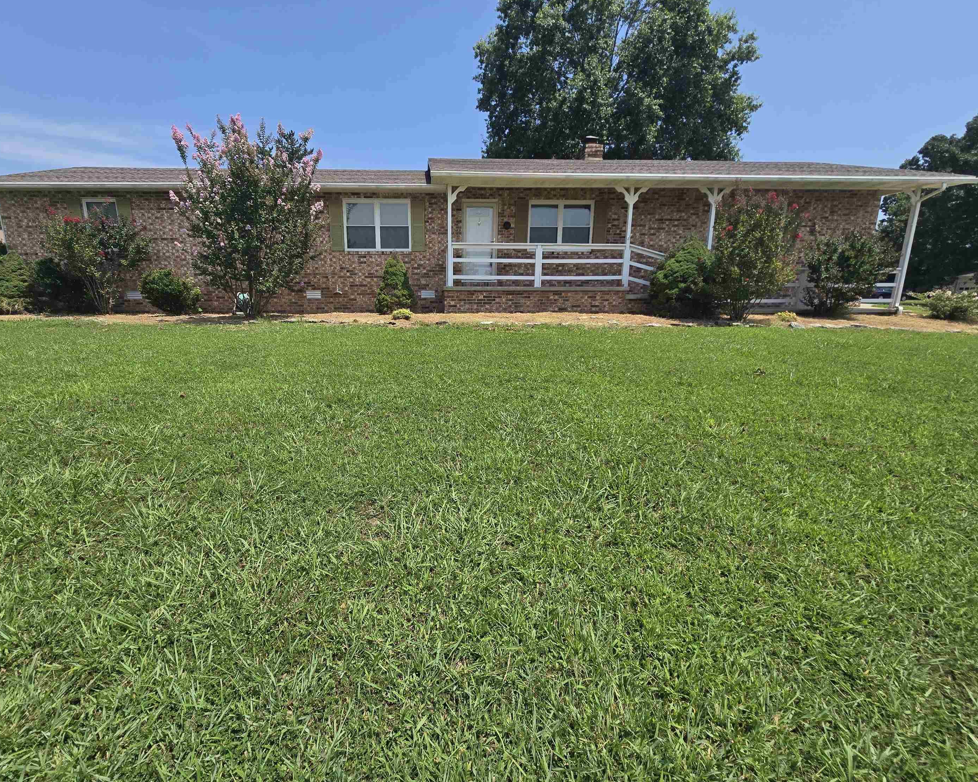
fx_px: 405
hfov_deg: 100.4
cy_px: 389
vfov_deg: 88.0
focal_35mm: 14
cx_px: 445
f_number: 2.2
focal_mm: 2.2
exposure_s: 1/2531
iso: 50
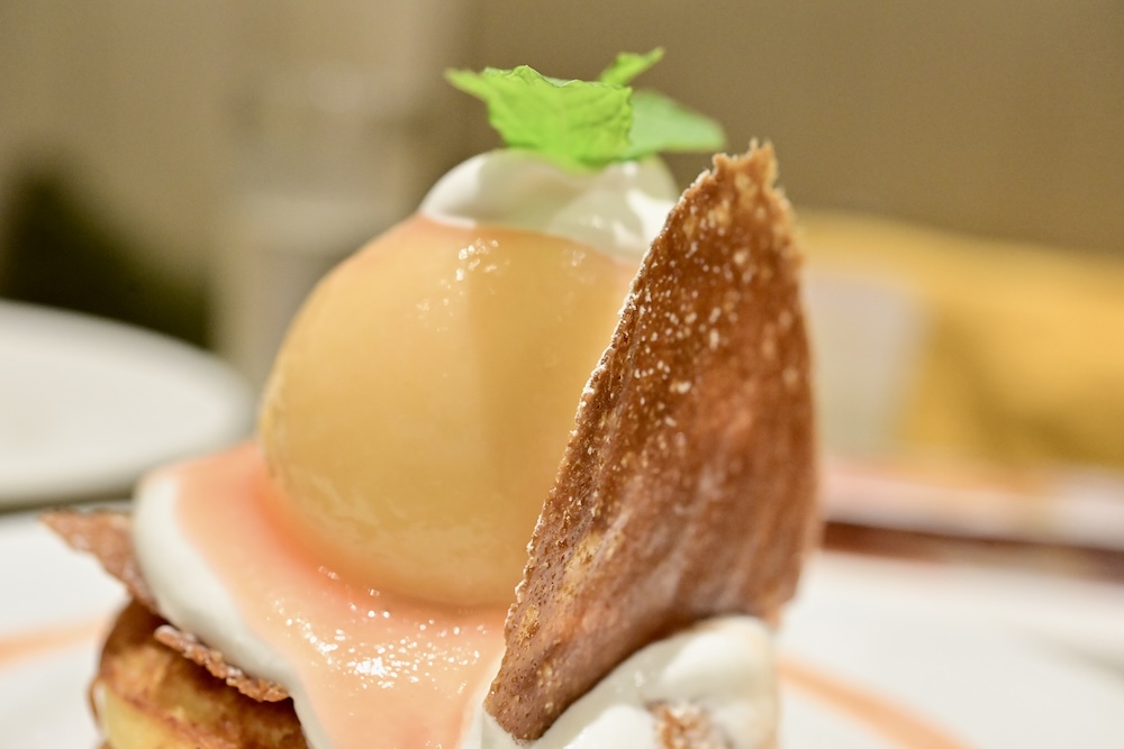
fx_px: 1873
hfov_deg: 33.4
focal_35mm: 60
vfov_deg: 22.6
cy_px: 374
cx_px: 562
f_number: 5
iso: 6400
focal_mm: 60
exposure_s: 1/800
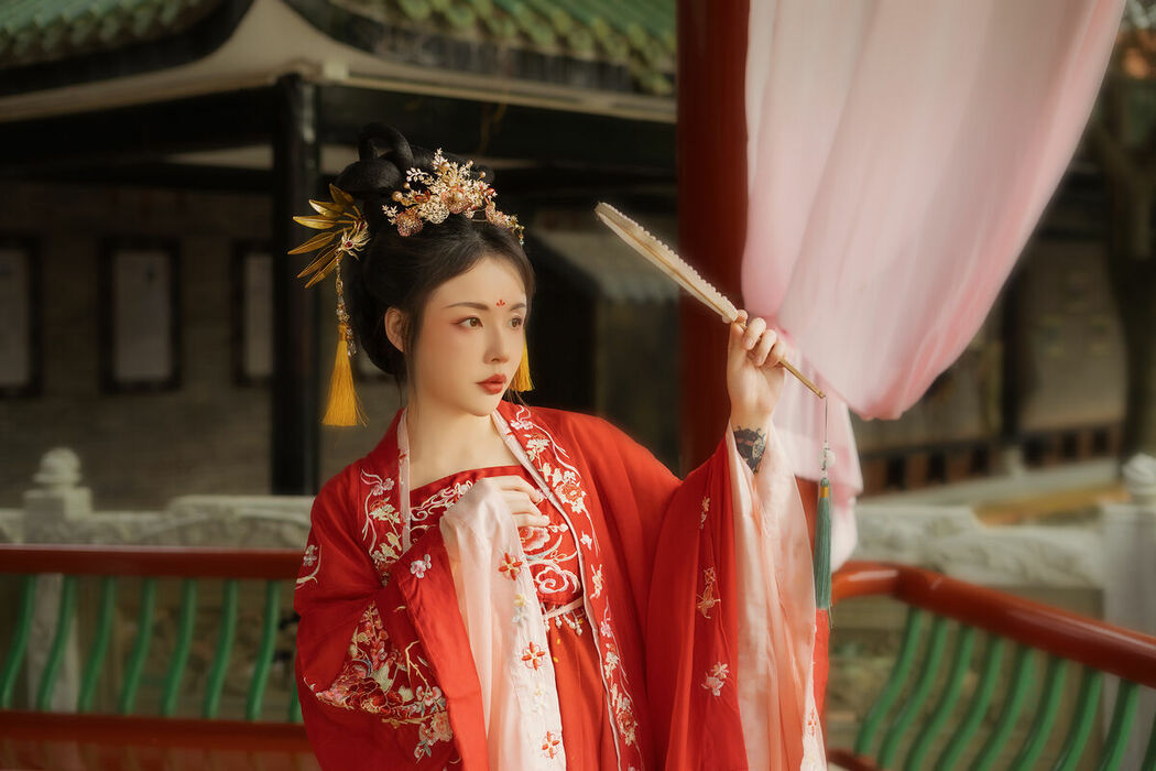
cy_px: 386
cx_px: 578
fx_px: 1605
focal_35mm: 50
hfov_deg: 39.6
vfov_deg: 27.0
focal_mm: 50
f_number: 2.8
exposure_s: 1/125
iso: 100
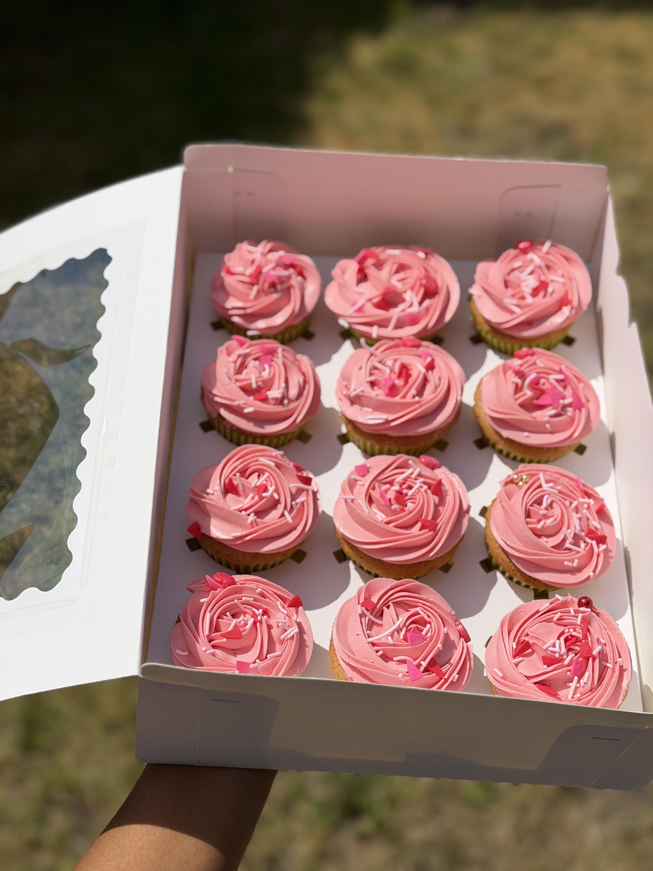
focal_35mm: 48
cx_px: 326
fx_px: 1207
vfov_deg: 39.7
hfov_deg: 30.3
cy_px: 436
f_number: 1.78
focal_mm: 6.76
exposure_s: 1/13333
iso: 80
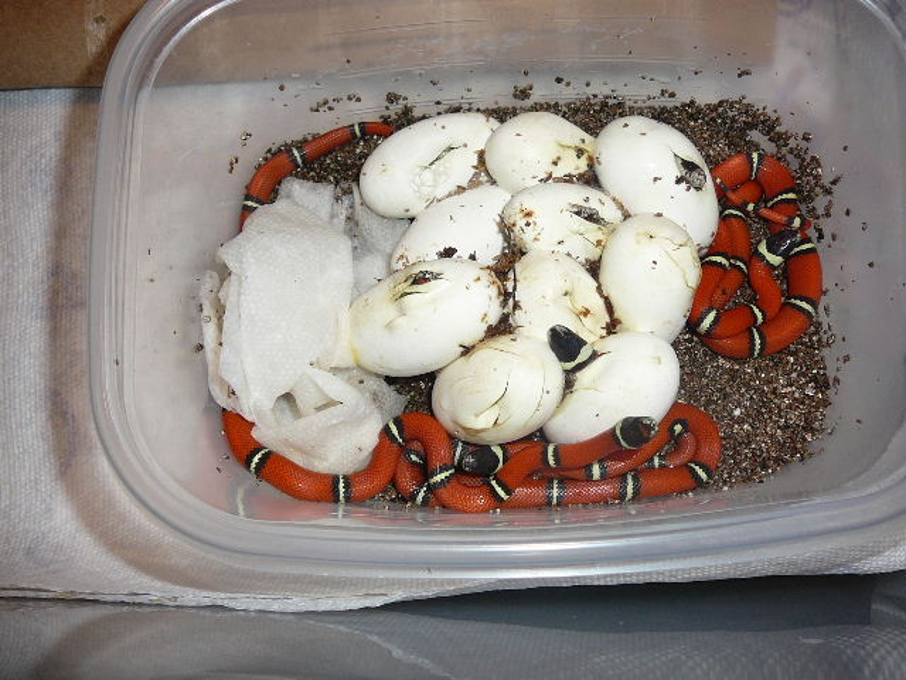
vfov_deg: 40.7
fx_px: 916
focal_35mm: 35
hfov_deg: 52.6
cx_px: 453
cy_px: 340
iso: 80
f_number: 2.8
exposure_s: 1/30
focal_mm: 5.2
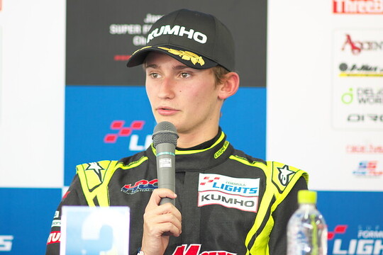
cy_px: 128
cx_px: 192
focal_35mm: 202
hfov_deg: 10.2
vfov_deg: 6.8
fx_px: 2154
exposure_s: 1/200
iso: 320
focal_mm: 135
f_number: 2
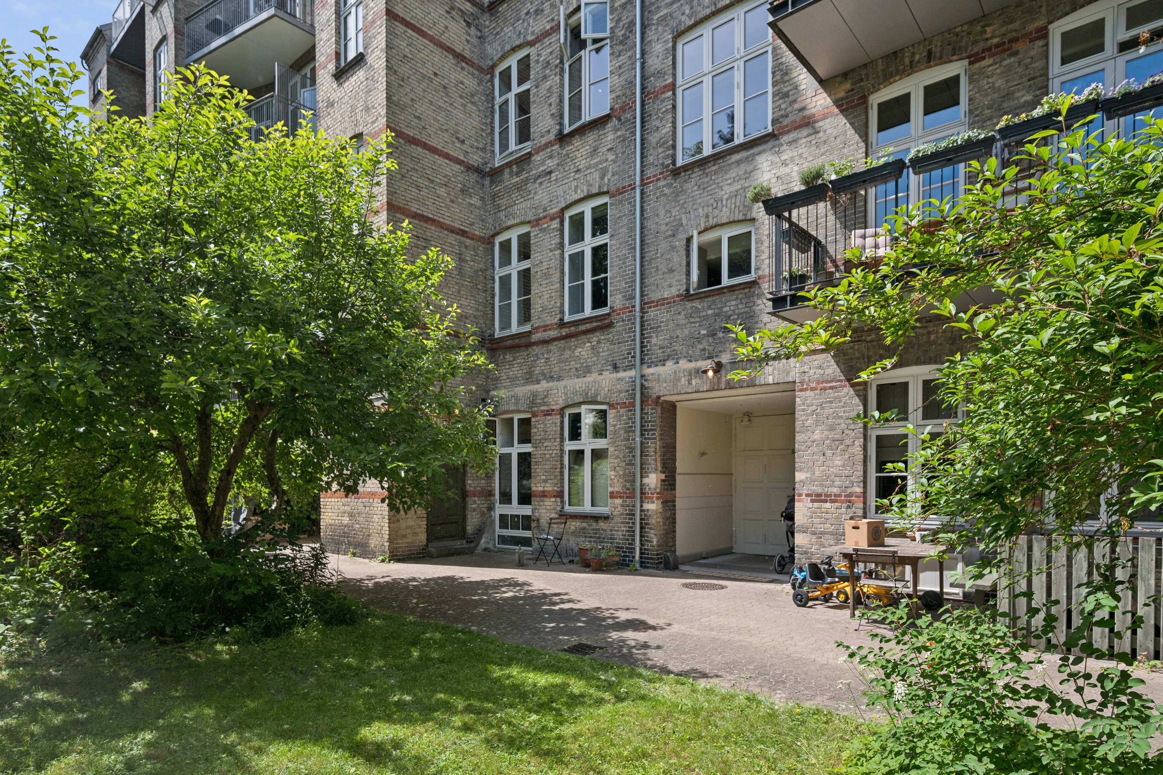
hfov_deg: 88.4
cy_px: 388
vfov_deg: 65.9
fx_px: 598
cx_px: 582
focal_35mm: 18
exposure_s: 1/1250
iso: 400
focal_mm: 18.5
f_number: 6.3
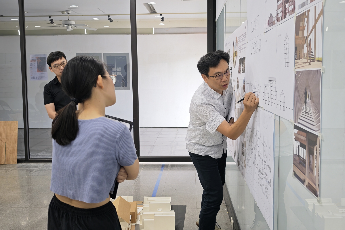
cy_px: 102
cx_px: 175
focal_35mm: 37
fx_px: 355
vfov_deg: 35.9
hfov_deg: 51.9
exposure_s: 1/60
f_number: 1.63
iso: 192
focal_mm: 8.72
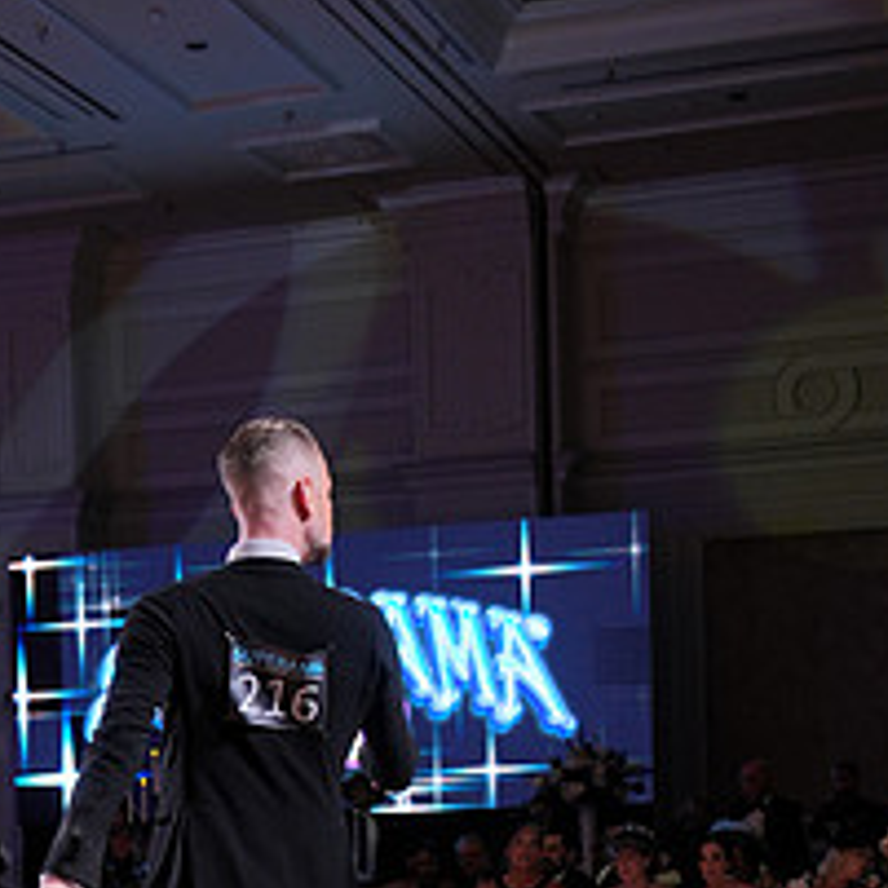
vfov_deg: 17.8
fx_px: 2699
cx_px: 183
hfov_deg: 18.5
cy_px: 1047
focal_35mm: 93
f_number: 3.5
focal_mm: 38
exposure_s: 1/400
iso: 800
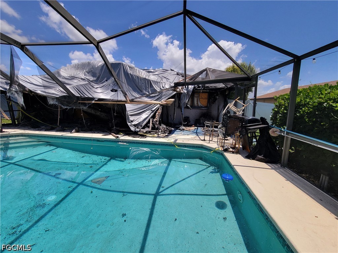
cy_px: 126
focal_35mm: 13
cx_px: 169
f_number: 2.2
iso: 50
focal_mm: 2.2
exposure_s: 1/1258
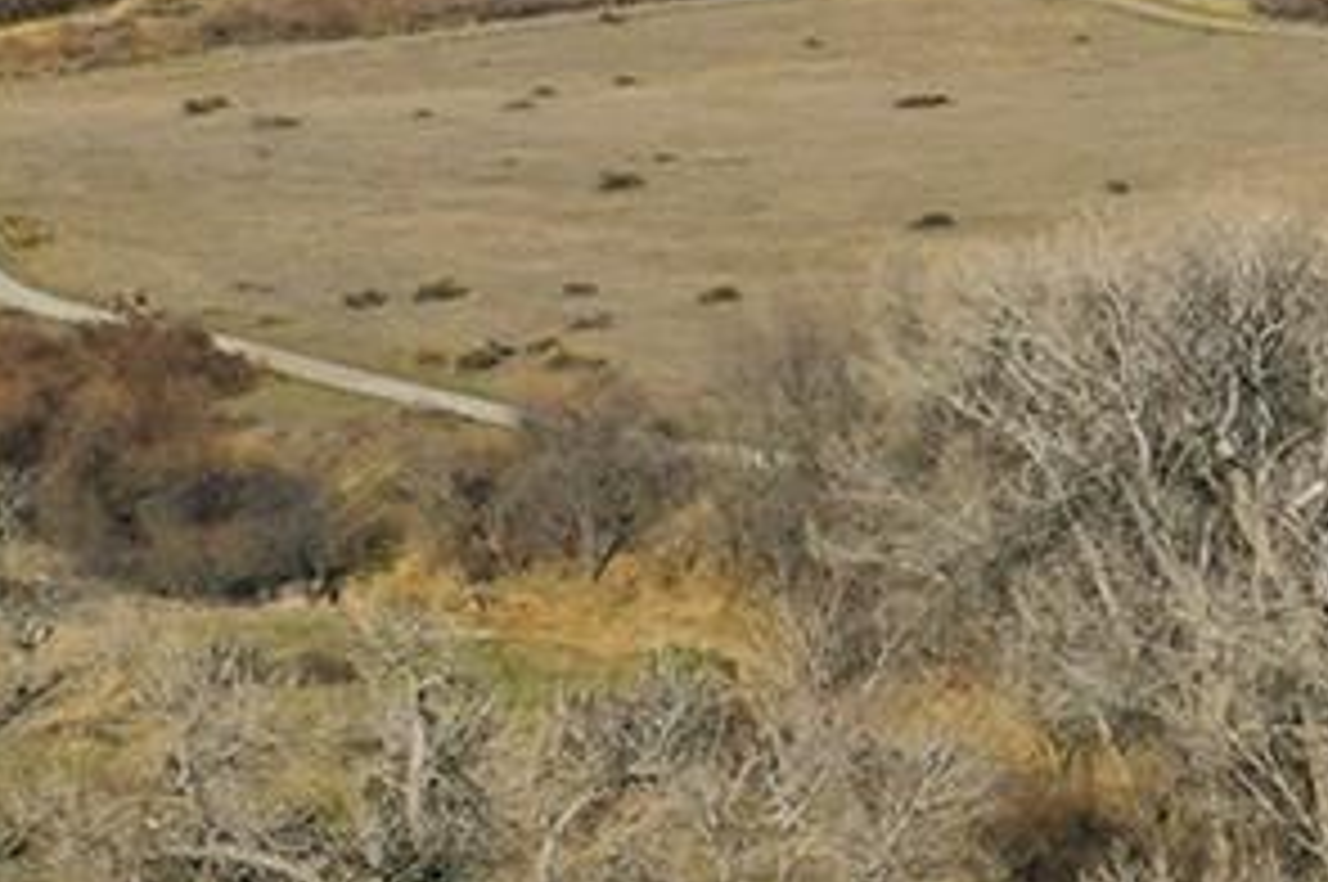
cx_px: 3012
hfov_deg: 11.5
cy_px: 526
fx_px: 5601
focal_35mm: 152
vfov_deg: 9.0
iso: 100
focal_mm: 10.3
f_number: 7.1
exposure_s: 1/1000
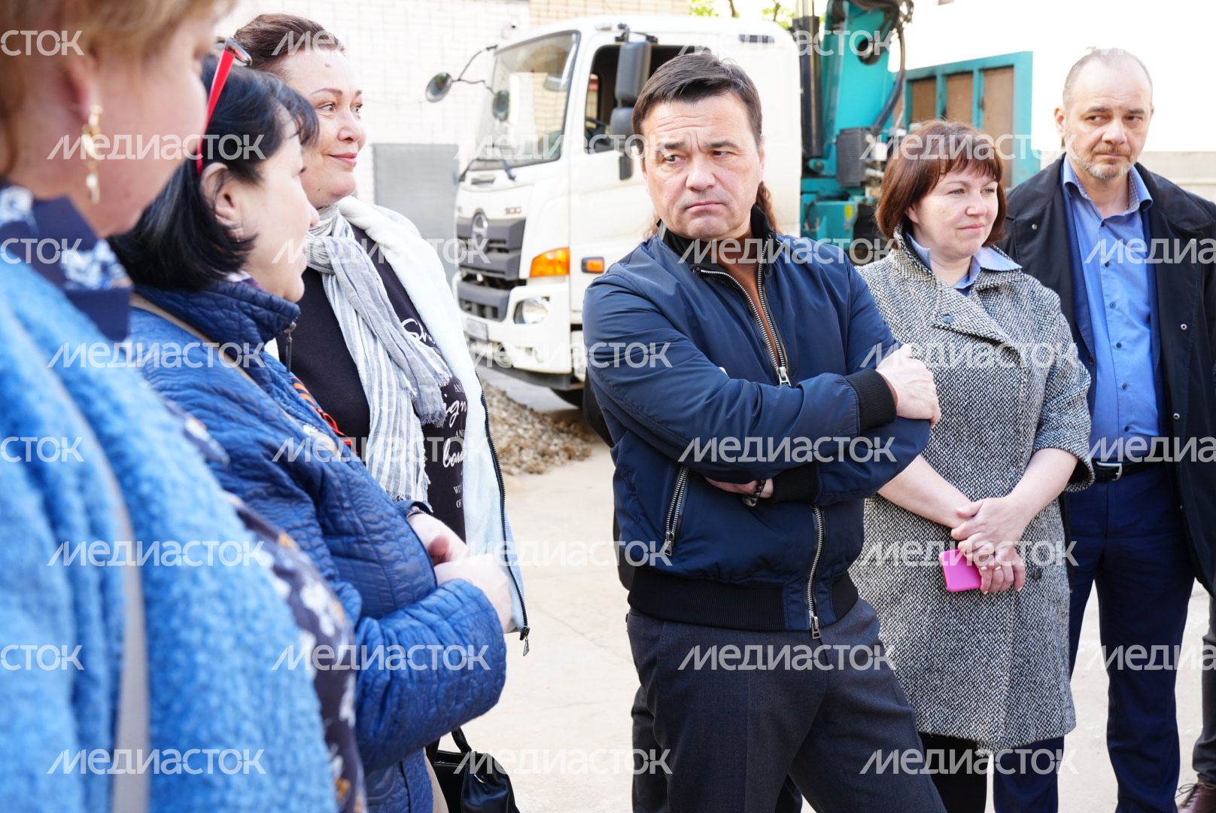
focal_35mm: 44
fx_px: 1487
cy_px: 406
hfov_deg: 44.5
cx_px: 608
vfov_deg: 30.6
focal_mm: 44
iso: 1000
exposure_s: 1/200
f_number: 6.3
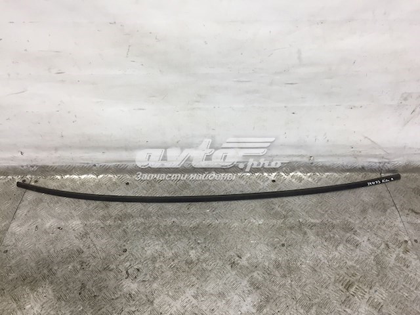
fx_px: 352
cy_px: 158
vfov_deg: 48.2
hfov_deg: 61.7
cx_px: 210
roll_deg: -0.5
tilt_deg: -44.9
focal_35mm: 29
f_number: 2.2
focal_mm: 4.15
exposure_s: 1/33
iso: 50
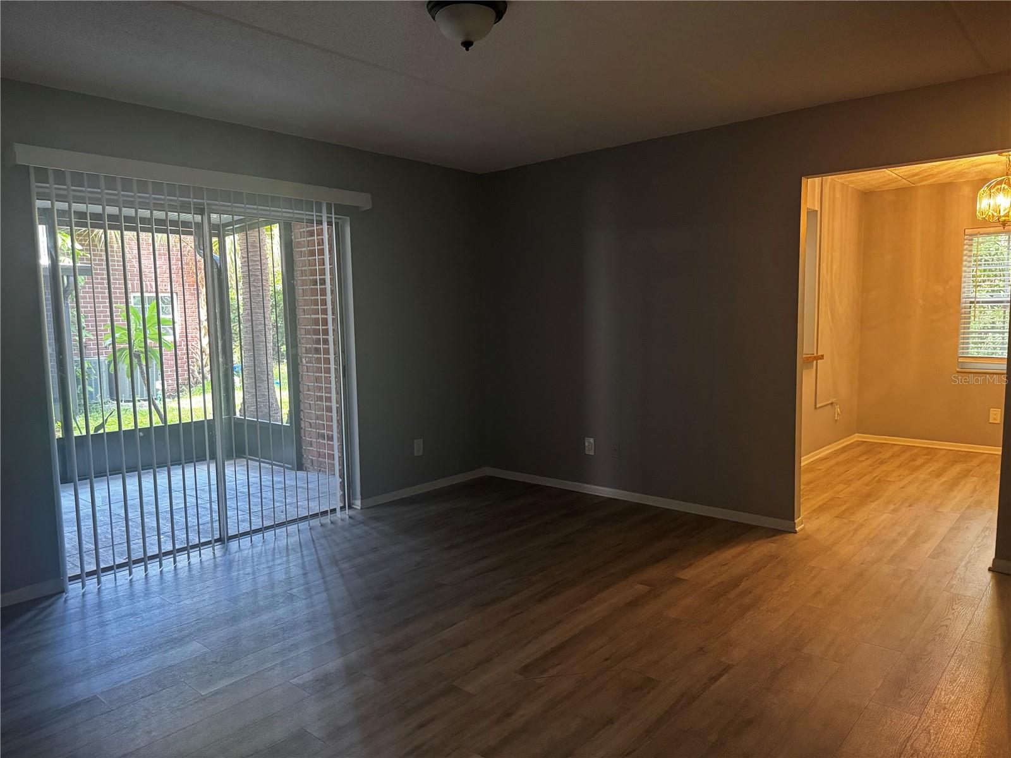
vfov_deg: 56.8
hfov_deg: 71.6
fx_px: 701
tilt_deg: -5.0
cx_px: 506
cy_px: 379
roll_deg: +1.2
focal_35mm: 24
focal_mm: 6.76
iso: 500
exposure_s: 1/60
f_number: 1.78
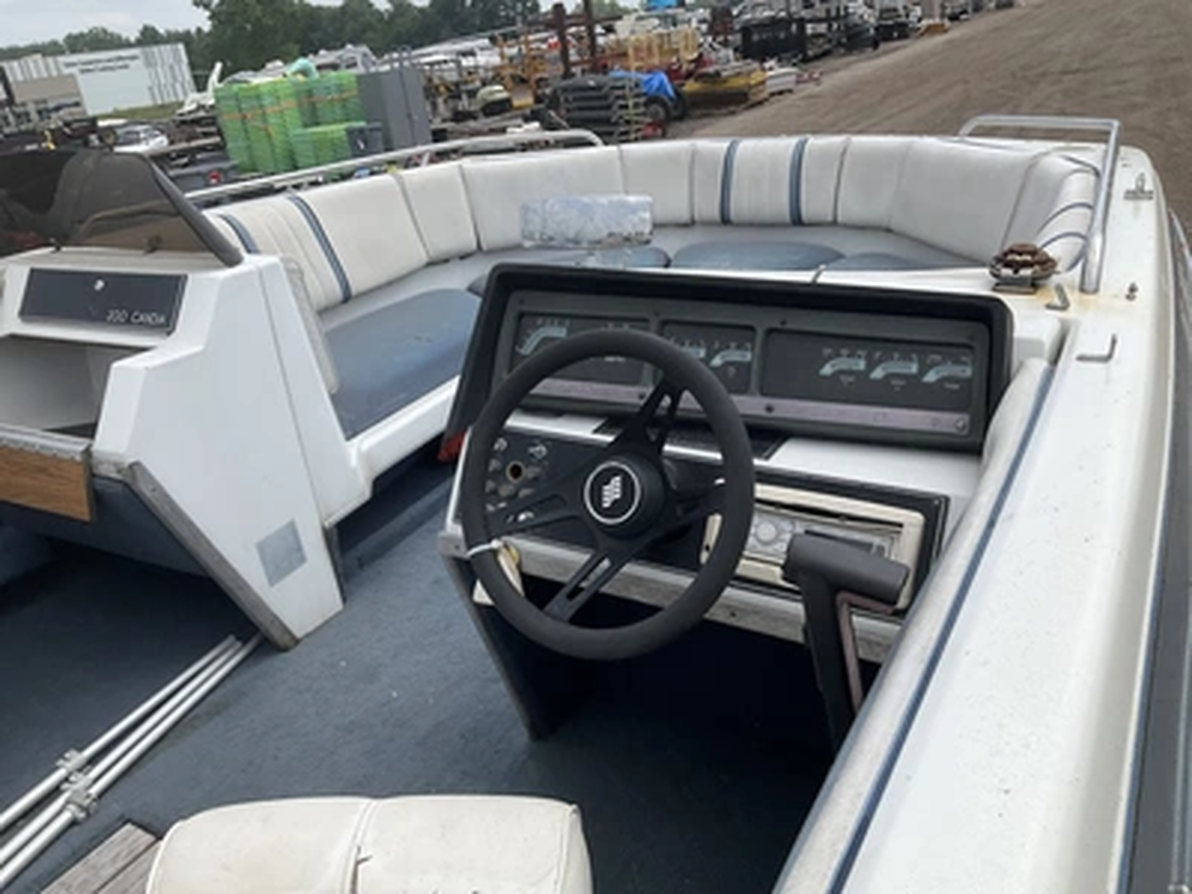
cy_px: 447
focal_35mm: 29
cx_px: 596
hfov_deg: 61.7
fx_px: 999
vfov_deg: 48.2
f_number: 1.8
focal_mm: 3
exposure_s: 1/2058
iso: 25
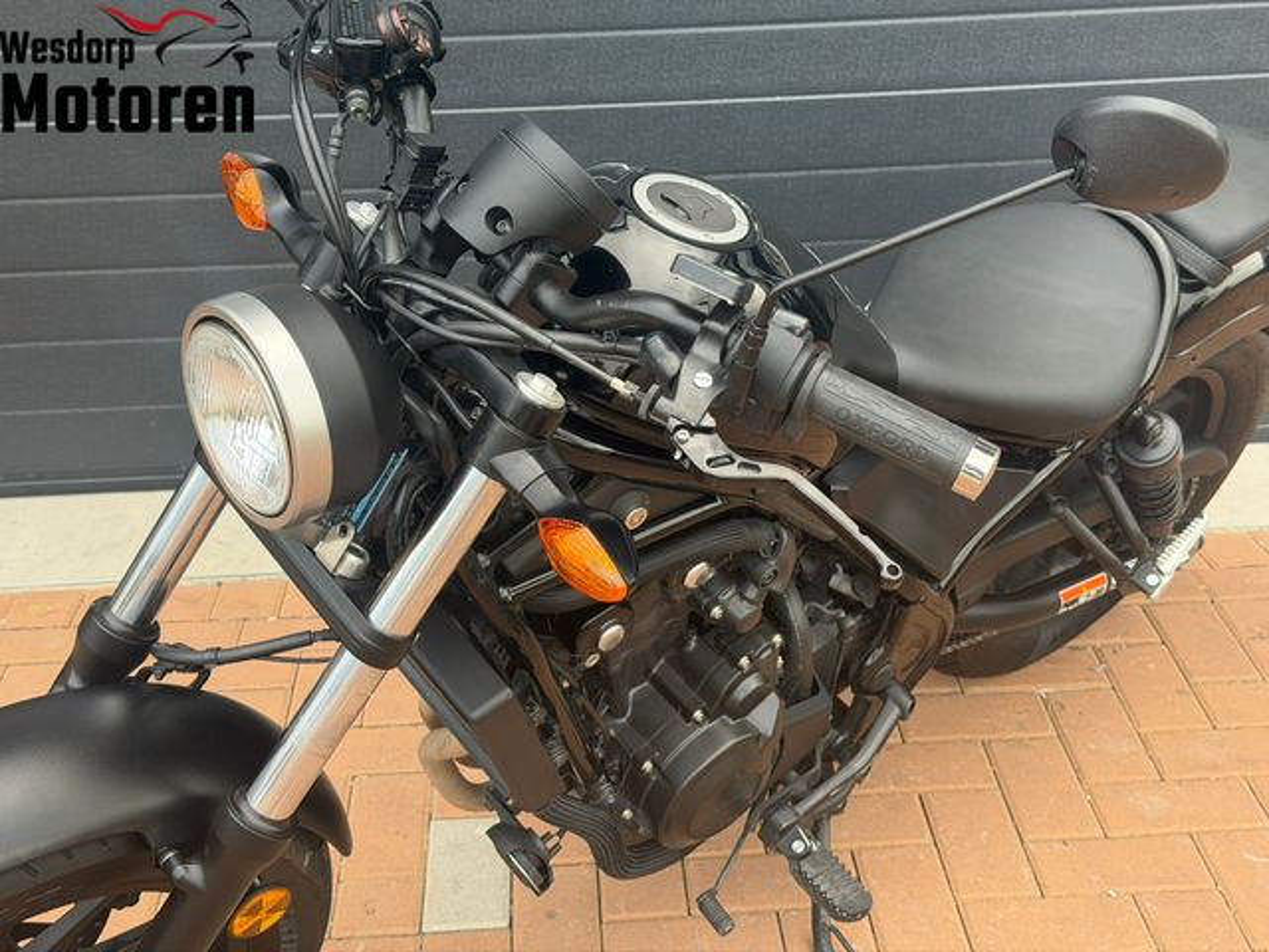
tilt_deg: -23.8
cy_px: 476
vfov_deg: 30.3
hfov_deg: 39.7
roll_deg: +2.6
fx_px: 1760
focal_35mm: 48
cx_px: 634
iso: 64
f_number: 1.78
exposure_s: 1/534
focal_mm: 6.76
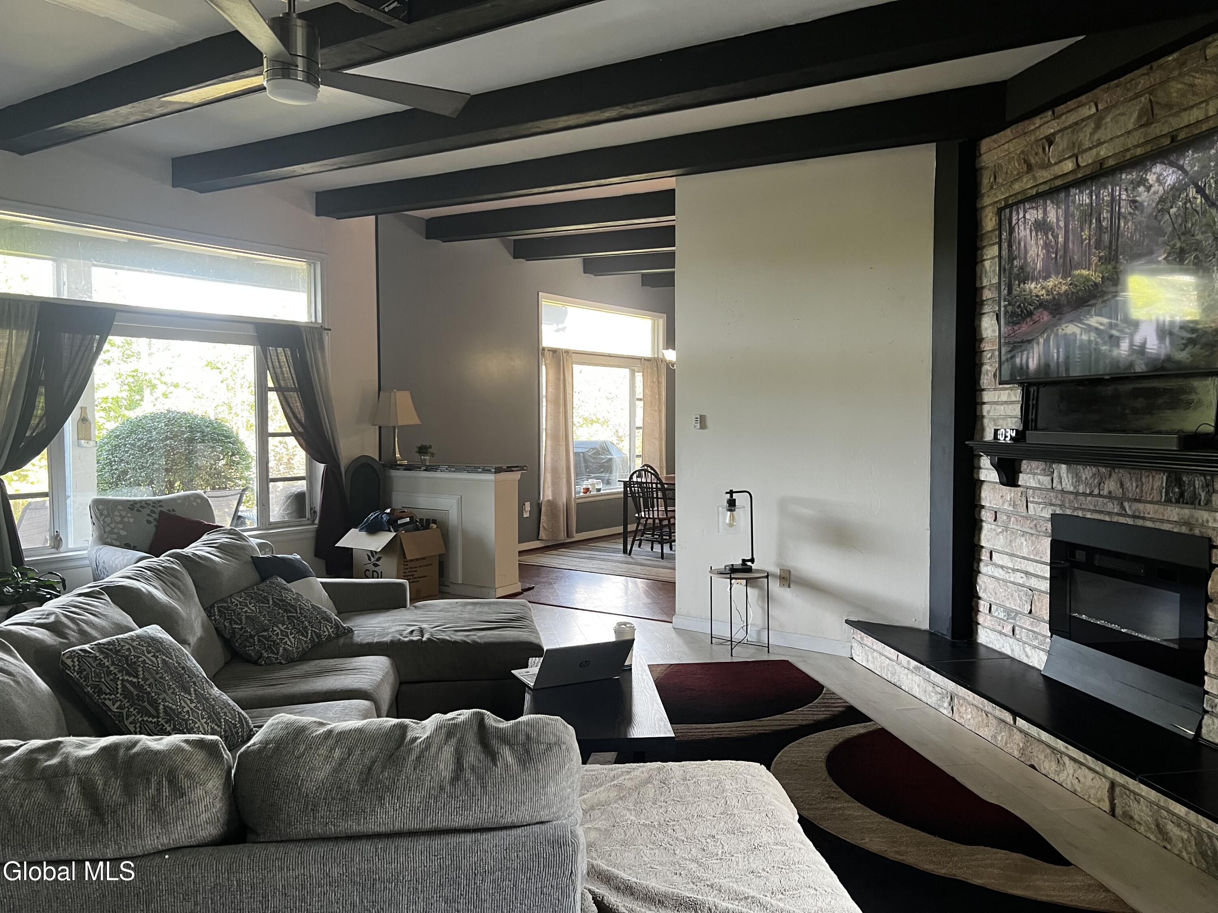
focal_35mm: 26
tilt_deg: -3.3
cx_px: 609
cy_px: 456
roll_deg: +0.0
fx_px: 915
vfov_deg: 53.1
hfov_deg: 67.3
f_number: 1.5
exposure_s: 1/81
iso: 125
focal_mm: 5.7
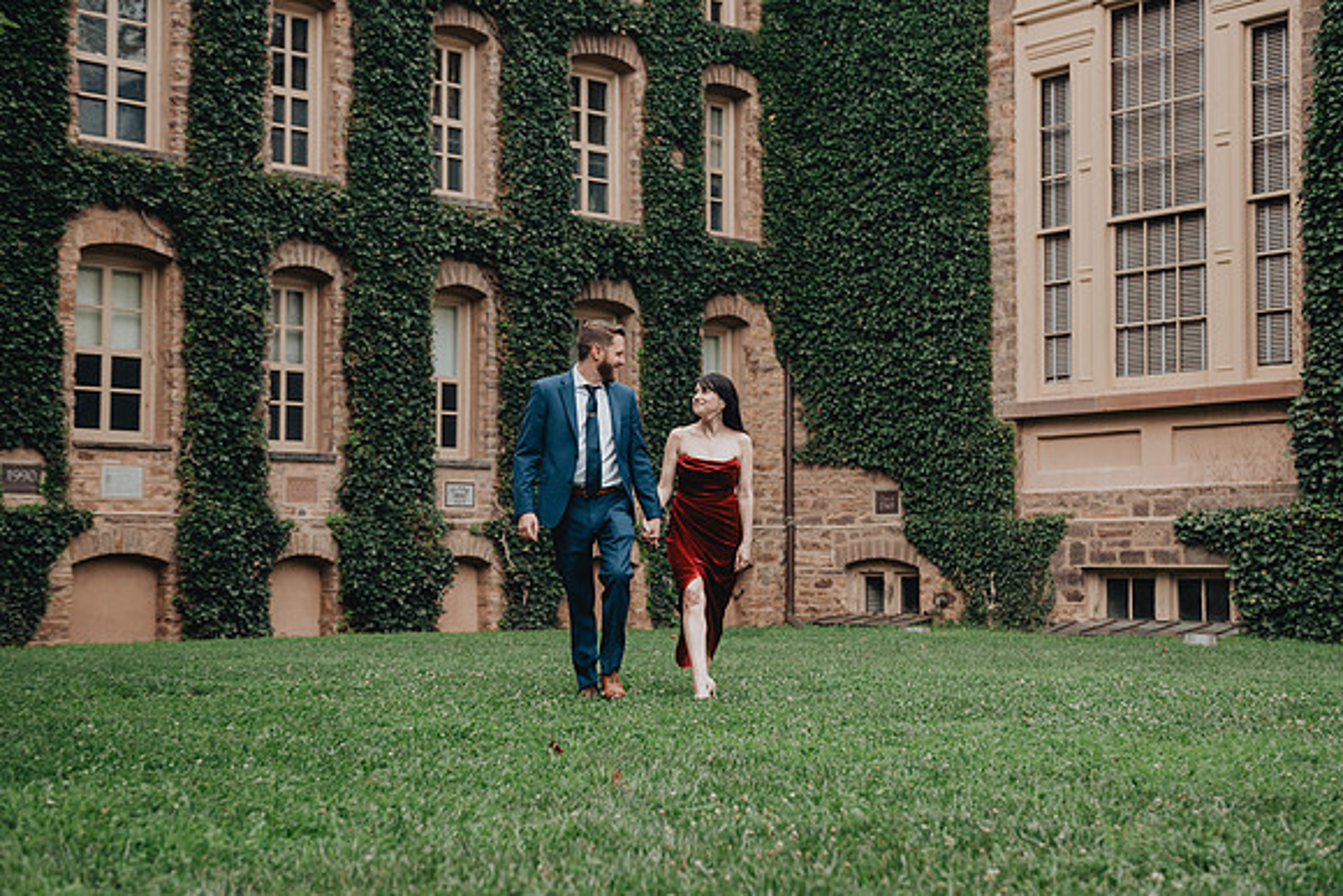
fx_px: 2158
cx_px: 675
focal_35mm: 58
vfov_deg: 23.5
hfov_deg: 34.6
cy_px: 453
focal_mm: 52
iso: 400
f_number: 3.2
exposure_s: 1/500
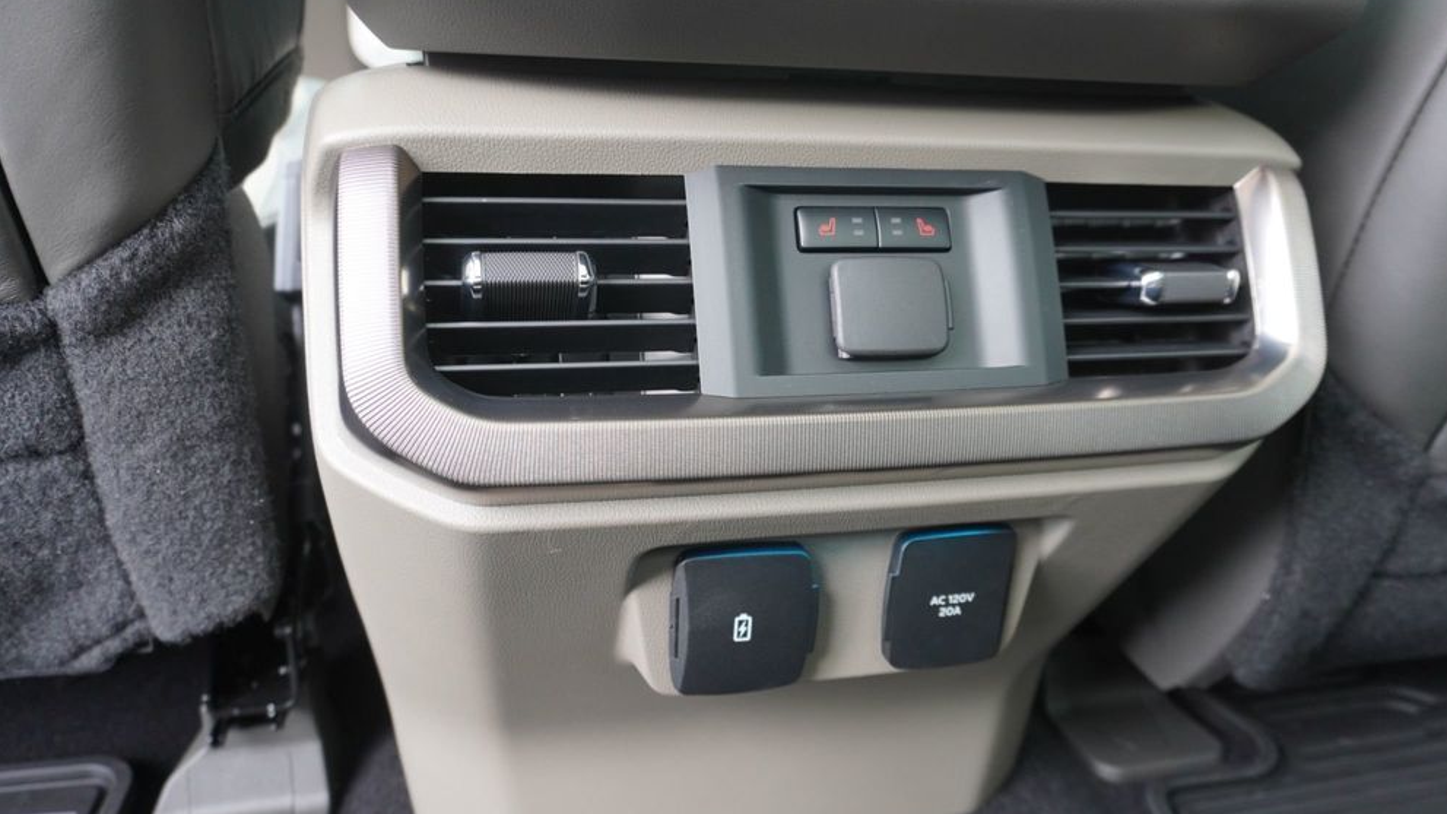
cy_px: 437
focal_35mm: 26
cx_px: 721
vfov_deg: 44.3
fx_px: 997
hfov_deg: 71.9
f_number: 4
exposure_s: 1/60
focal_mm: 16
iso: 640
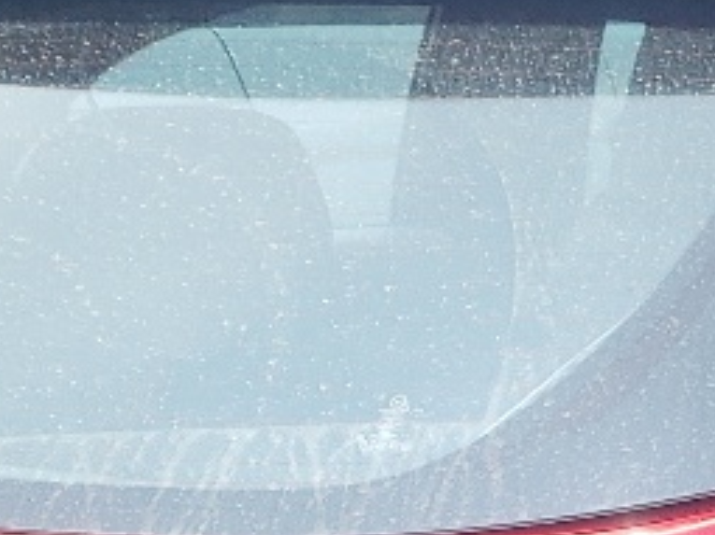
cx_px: 451
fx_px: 3365
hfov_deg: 12.1
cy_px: 1235
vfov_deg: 8.4
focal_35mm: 163
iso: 50
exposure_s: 1/1000
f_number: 1.5
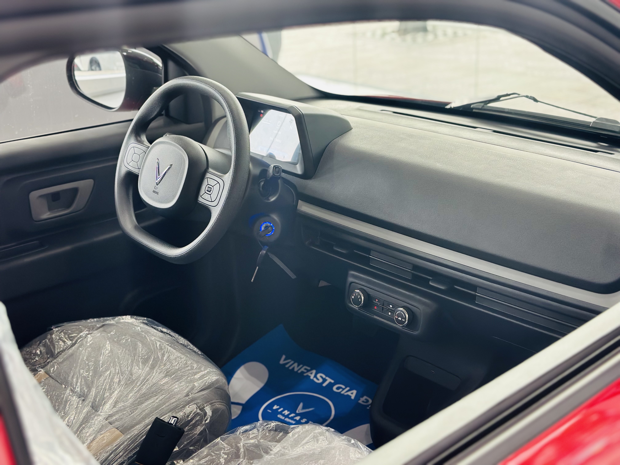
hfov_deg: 39.7
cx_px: 310
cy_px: 232
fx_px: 860
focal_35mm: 48
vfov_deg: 30.3
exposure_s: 1/121
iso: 100
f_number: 1.78
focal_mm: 6.86
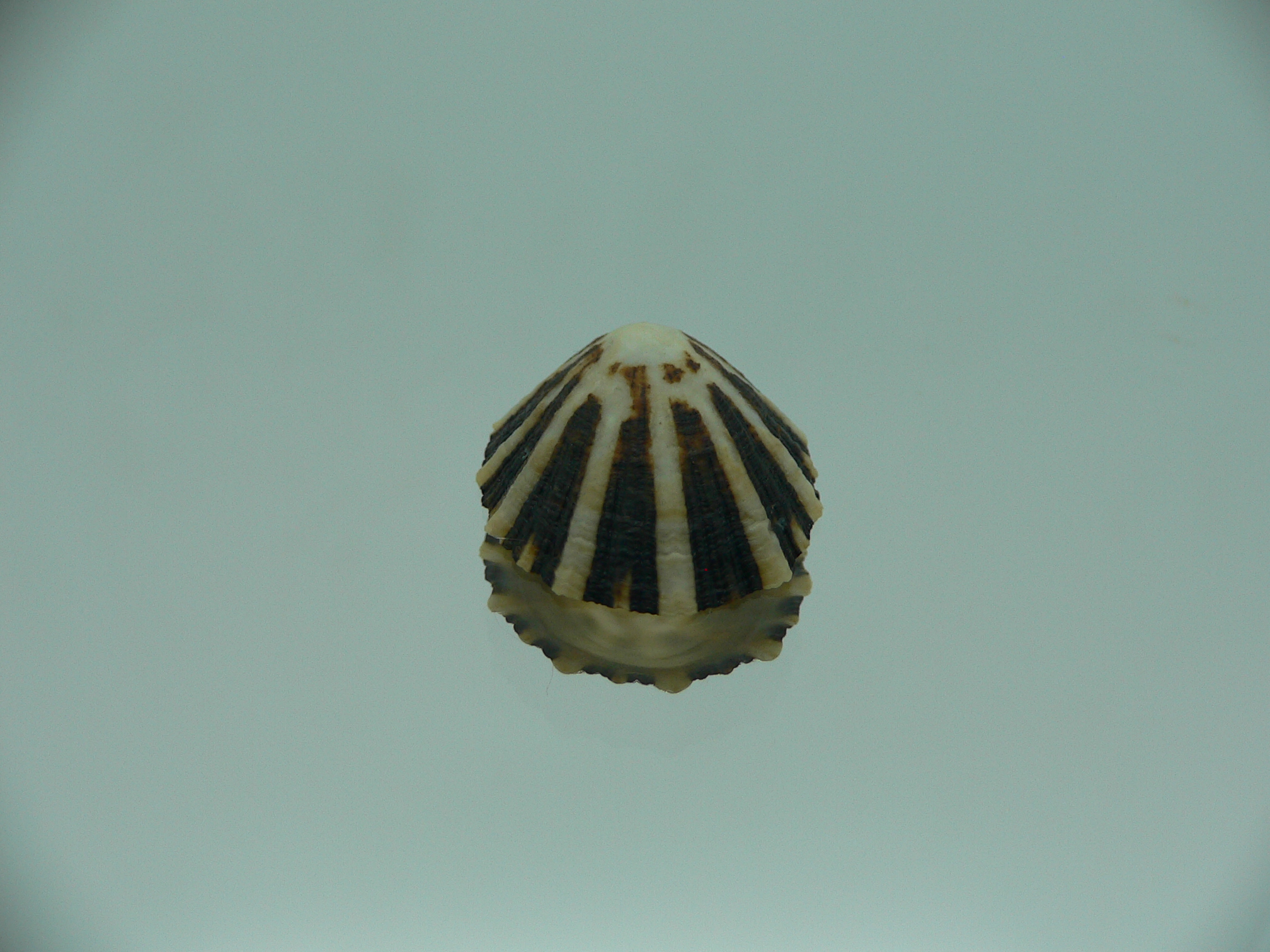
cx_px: 635
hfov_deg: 52.6
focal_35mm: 35
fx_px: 1284
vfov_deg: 40.7
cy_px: 476
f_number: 2.8
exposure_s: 1/60
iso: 80
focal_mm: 4.6
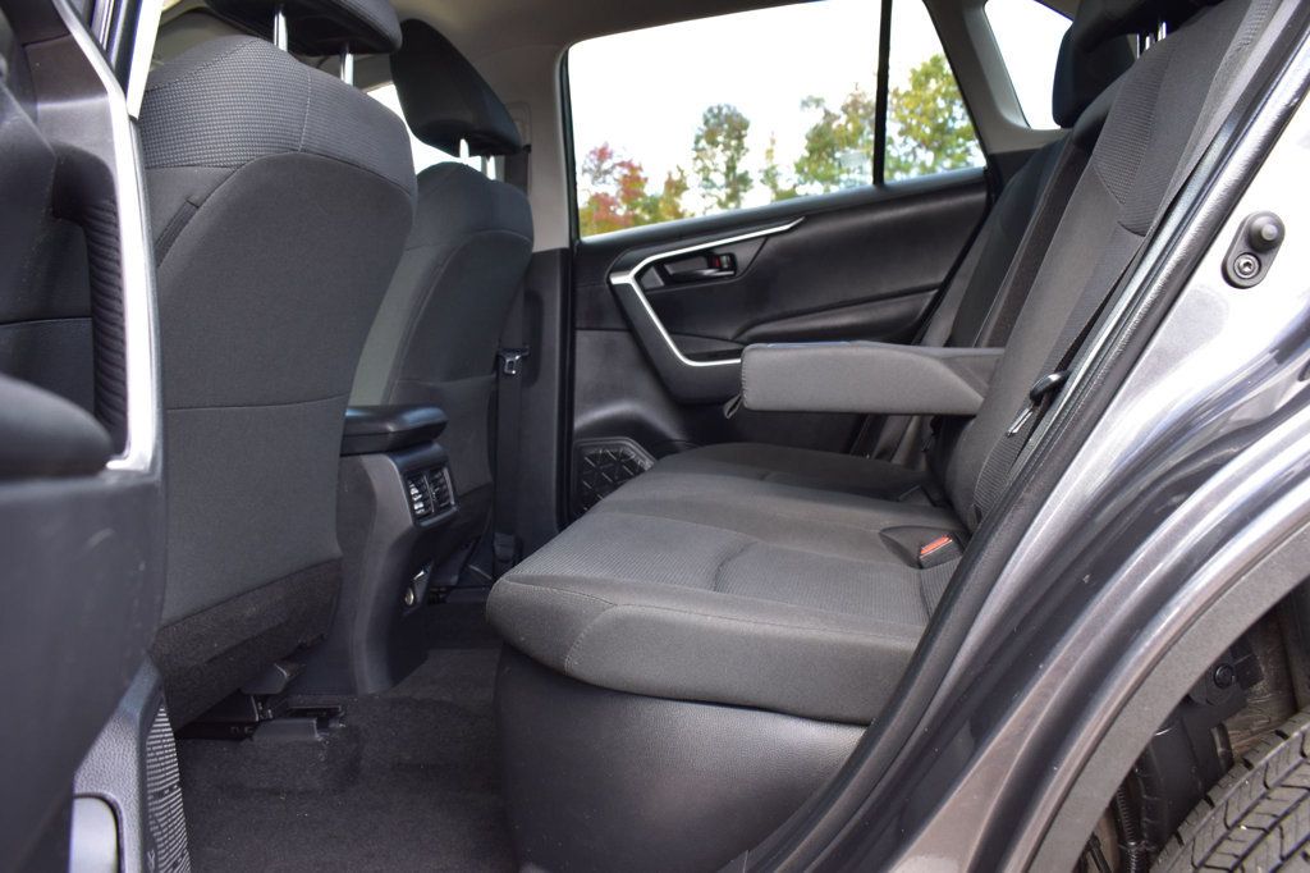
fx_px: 1091
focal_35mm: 30
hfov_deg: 61.9
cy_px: 436
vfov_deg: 43.6
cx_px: 655
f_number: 7.1
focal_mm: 20
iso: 400
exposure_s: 1/50
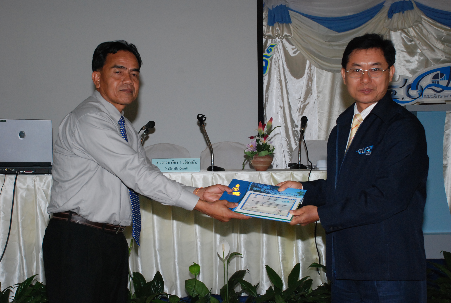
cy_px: 152
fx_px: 716
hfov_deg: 35.0
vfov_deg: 23.9
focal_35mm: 57
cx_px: 226
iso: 1000
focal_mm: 38
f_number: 8
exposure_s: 1/200
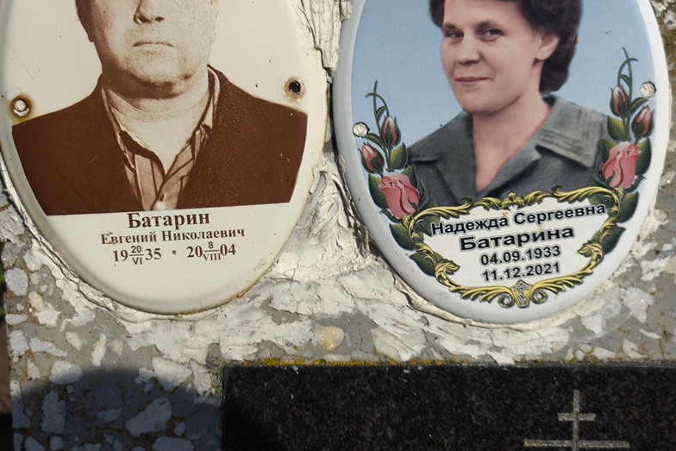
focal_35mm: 53
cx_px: 337
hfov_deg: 37.5
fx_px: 995
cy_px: 212
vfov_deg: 25.5
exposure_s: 1/2949
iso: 50
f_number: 1.7
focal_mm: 4.71
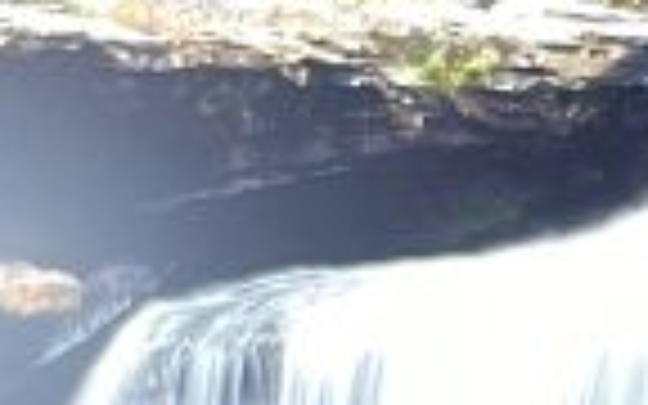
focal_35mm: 196
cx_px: 819
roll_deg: +1.9
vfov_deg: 6.5
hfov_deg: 10.5
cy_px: 765
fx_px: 3461
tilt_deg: -35.2
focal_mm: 5.1
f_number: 1.6
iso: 400
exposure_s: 1/60
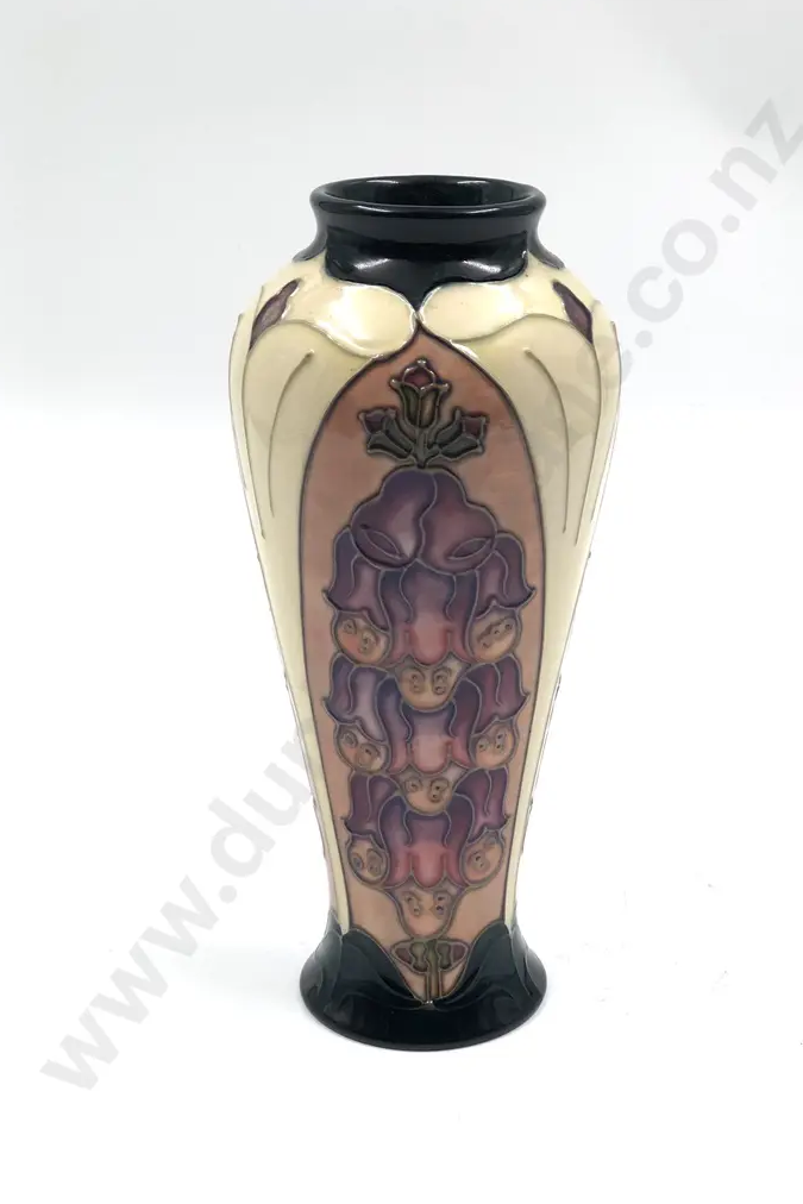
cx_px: 424
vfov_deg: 33.4
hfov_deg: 22.6
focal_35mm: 60
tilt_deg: -20.4
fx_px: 2007
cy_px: 601
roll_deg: +0.2
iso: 25
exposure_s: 1/100
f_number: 2.8
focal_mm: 6.6
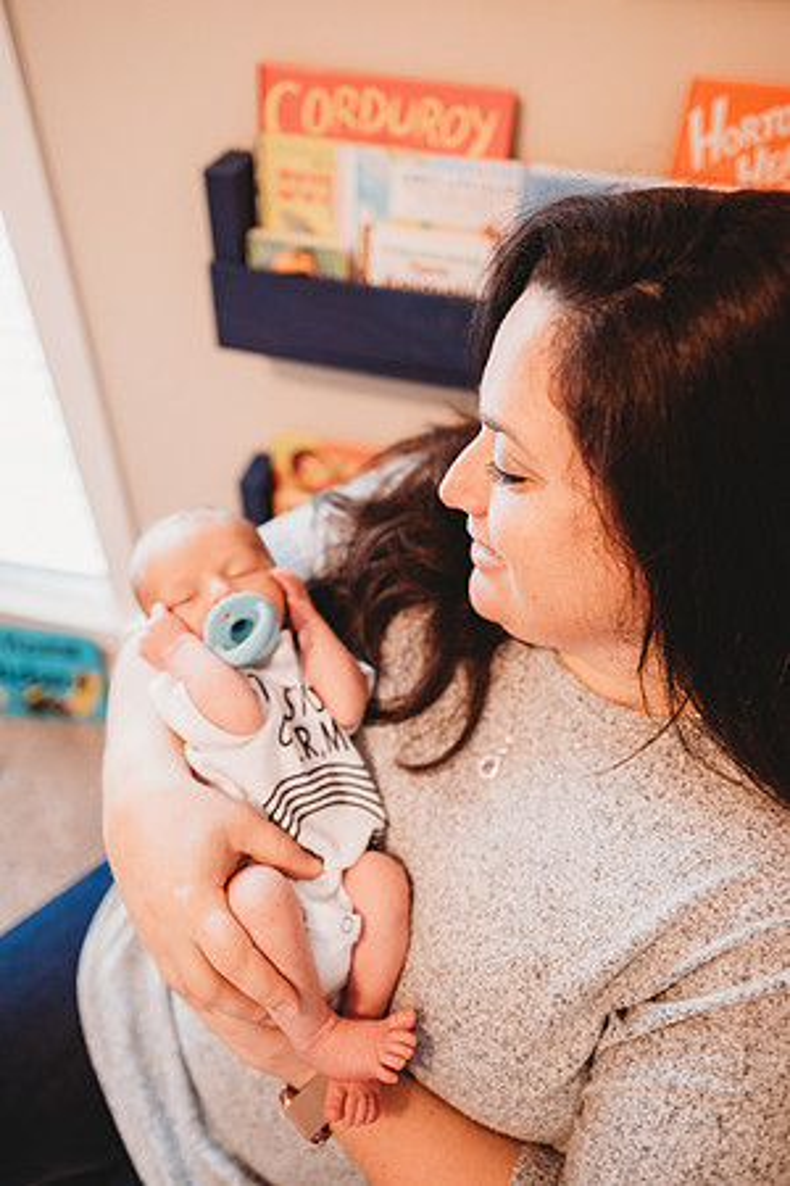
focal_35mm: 24
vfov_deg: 73.7
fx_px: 790
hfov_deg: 53.1
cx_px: 395
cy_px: 593
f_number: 2.2
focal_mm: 24
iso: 800
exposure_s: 1/160
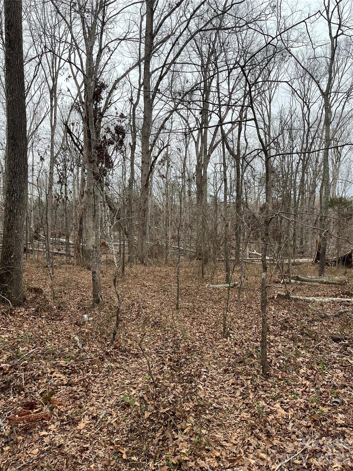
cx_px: 176
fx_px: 354
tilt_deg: -1.7
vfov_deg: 67.3
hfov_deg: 53.1
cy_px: 236
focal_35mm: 26
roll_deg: +1.1
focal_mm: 5.1
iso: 50
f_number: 1.6
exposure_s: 1/705
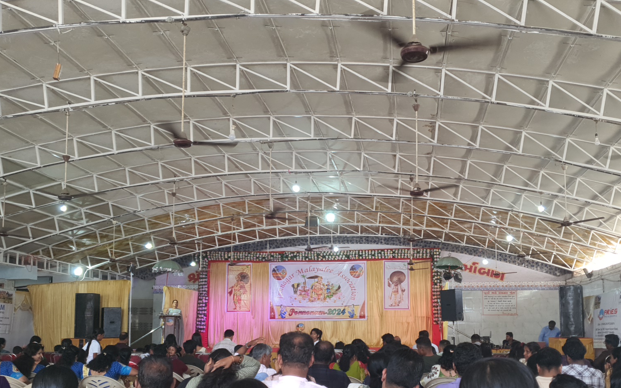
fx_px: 592
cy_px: 274
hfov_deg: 55.1
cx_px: 357
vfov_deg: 35.7
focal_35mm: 35
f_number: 1.5
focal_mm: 4.3
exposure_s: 1/100
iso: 80
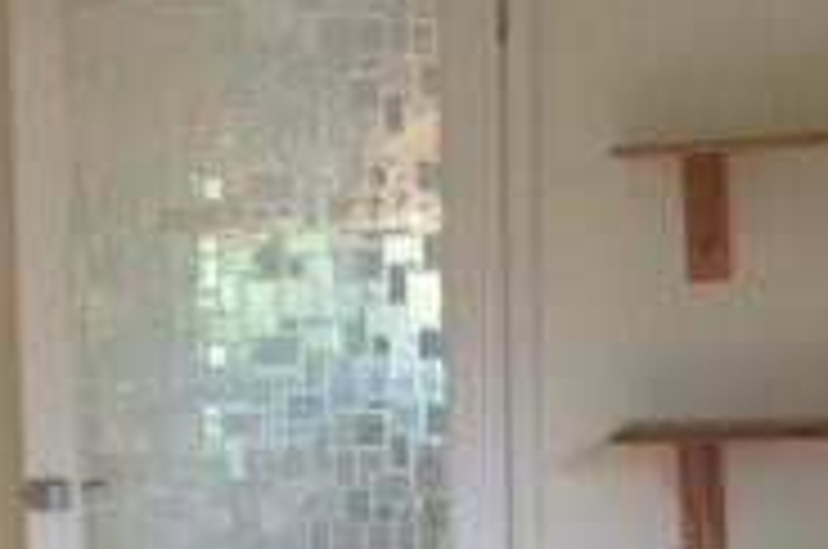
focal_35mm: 109
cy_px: 533
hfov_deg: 17.4
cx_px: -299
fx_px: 2503
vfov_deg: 12.4
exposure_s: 1/40
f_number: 2.4
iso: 50
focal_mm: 4.13
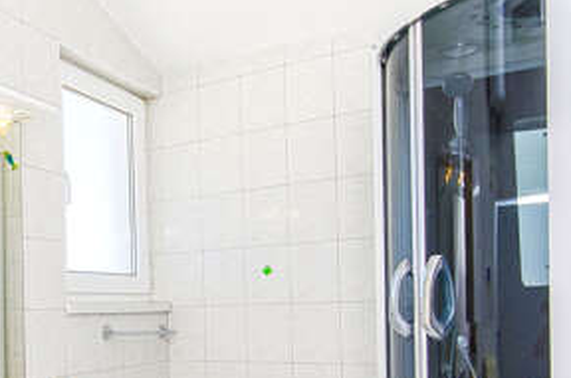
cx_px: 109
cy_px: 310
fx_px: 633
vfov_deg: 32.3
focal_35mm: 40
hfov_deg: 45.9
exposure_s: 1/160
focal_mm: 10
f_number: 8
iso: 250
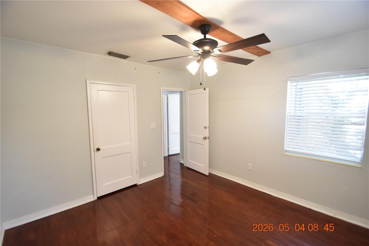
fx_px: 154
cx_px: 184
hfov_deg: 100.4
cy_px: 123
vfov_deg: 77.3
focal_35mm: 15
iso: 800
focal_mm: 10
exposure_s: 1/30
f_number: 3.5
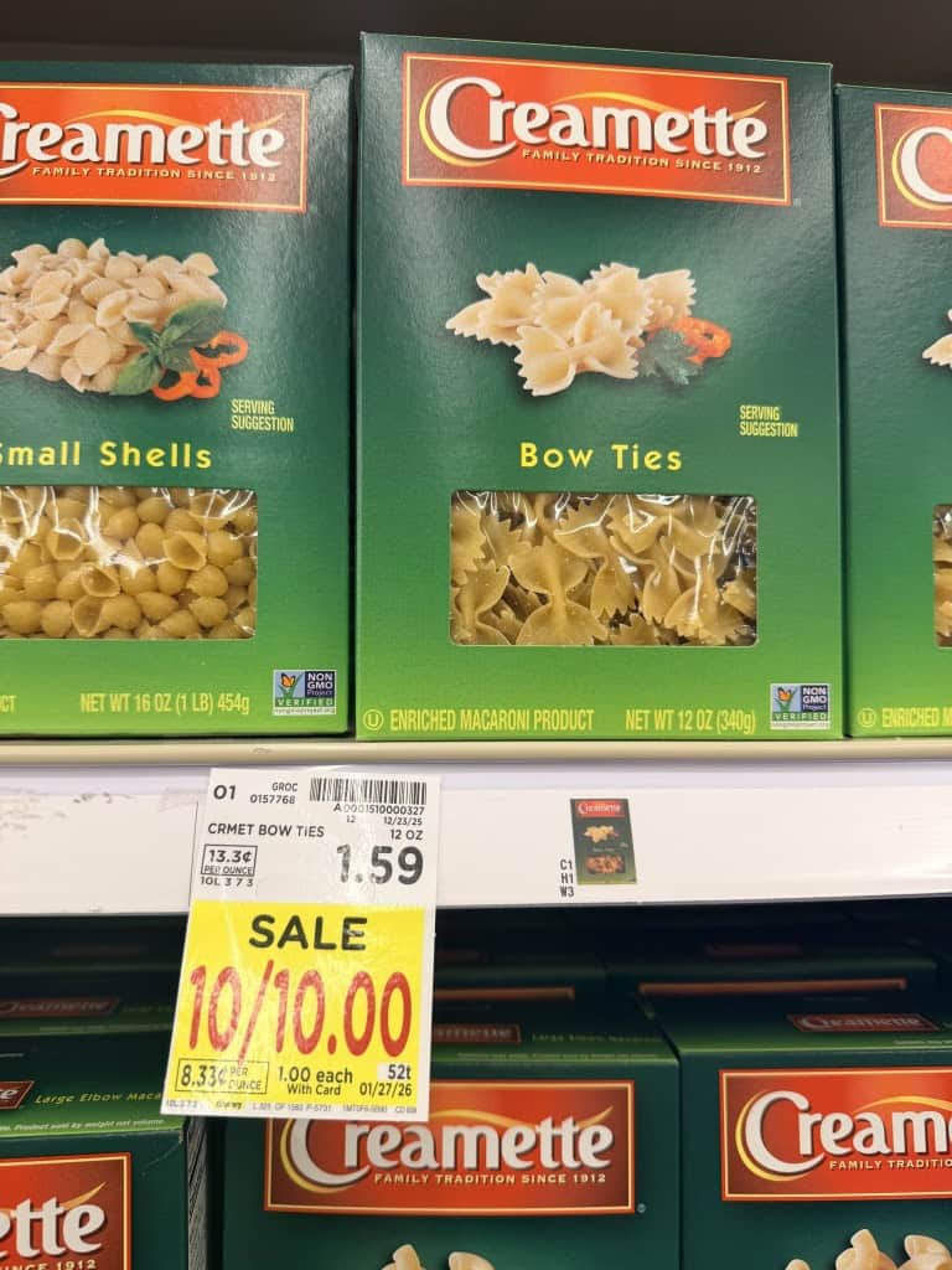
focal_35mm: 24
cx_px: 476
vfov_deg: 71.6
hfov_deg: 56.8
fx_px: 880
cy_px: 635
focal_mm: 6.8
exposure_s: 1/64
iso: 80
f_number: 1.8
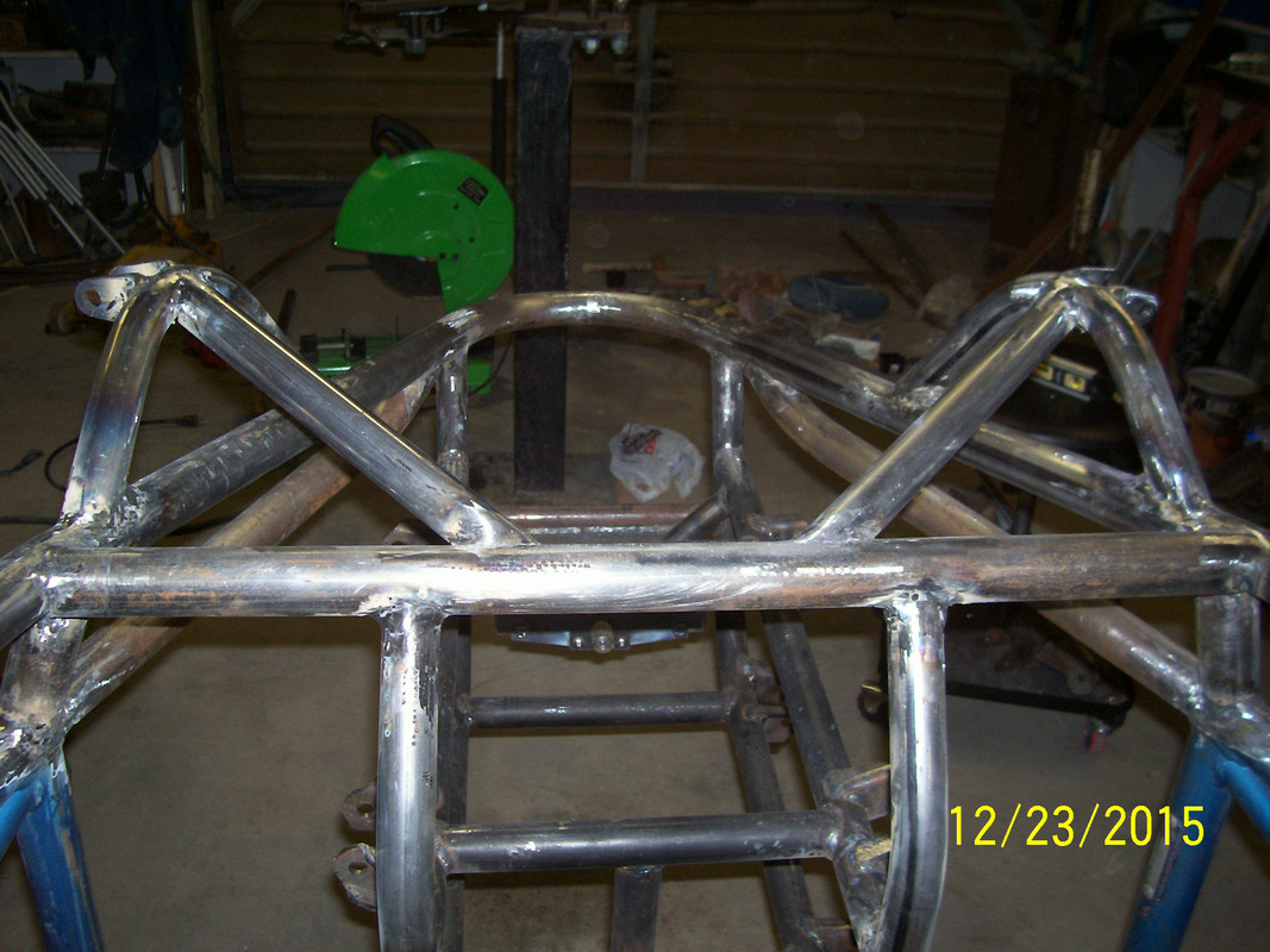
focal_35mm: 34
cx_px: 635
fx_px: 1247
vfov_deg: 41.8
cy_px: 476
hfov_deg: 54.0
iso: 80
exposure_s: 1/64
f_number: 2.7
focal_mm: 5.6
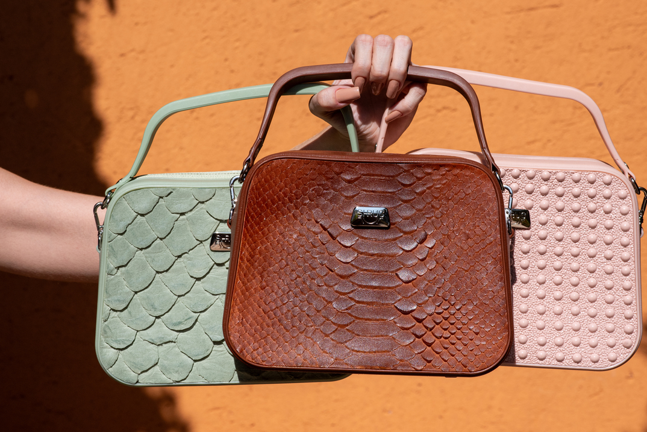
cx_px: 336
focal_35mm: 95
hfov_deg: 21.4
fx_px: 1708
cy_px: 208
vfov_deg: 14.4
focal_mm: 85
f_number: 16
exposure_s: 1/1000
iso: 500
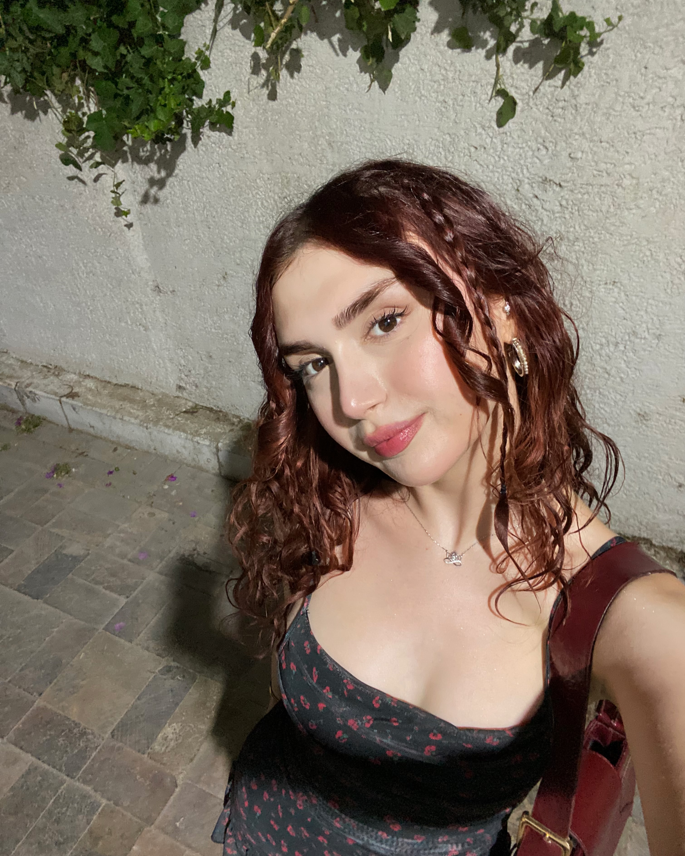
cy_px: 441
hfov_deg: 58.8
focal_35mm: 24
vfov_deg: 70.3
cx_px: 343
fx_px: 608
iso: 250
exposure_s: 1/50
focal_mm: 2.71
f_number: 2.2
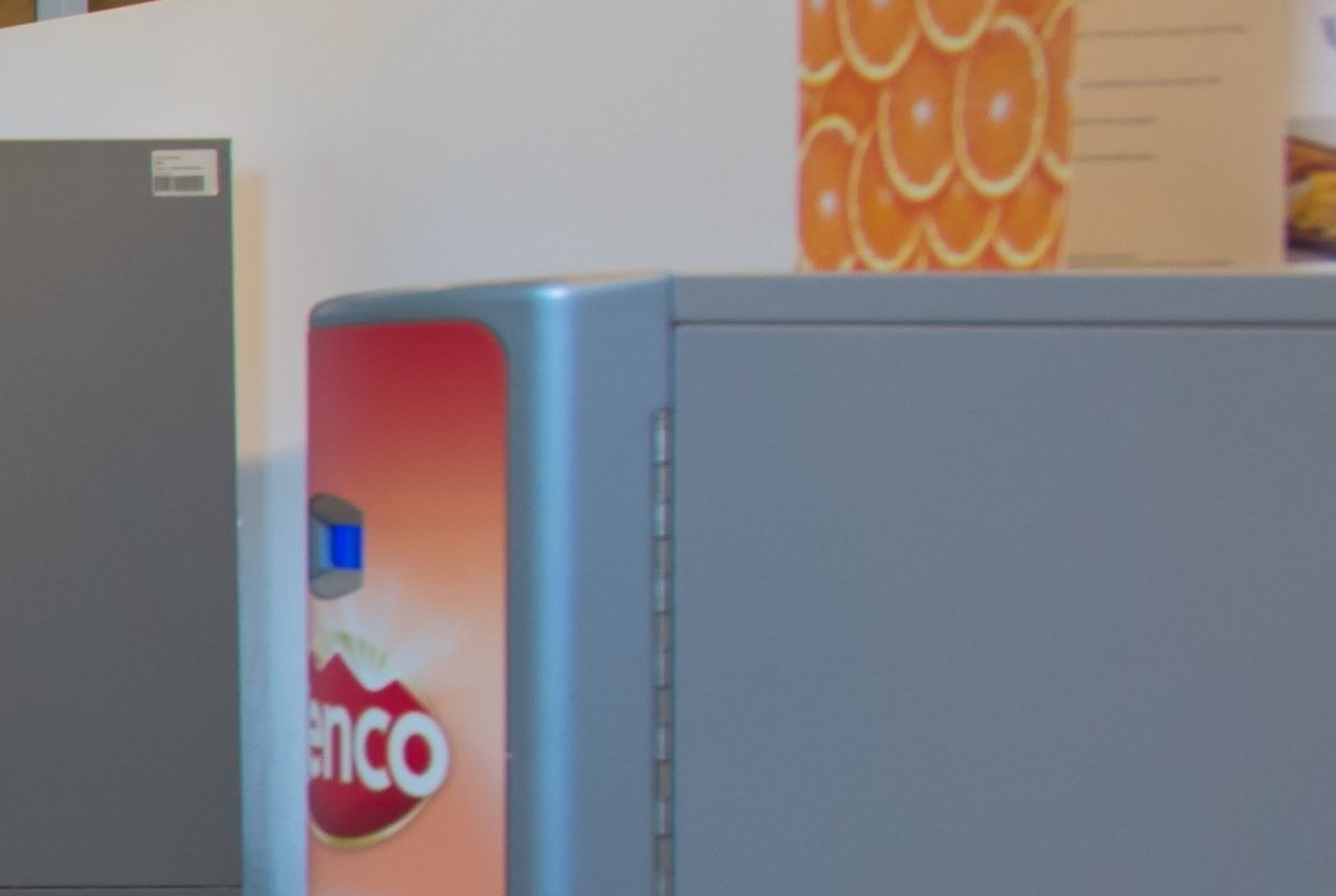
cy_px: 1257
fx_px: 4126
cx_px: -2340
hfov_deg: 12.1
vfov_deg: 11.9
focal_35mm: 111
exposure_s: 1/13
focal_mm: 19
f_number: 10
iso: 400
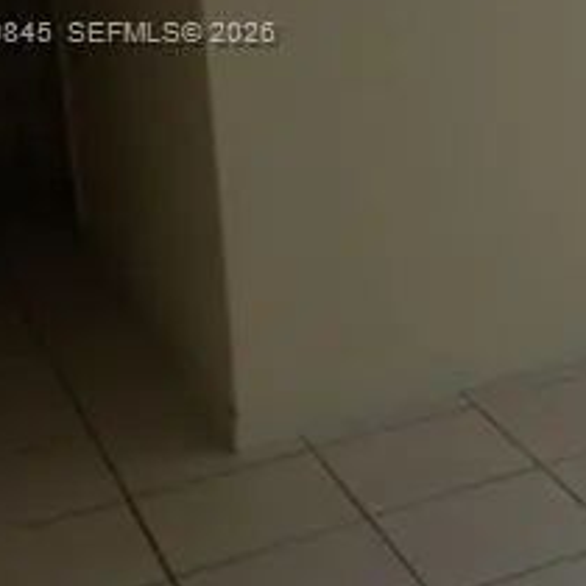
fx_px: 1705
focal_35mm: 89
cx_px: 787
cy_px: 33
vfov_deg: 19.1
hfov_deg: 18.1
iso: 64
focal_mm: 4.13
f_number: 2.4
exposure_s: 1/214
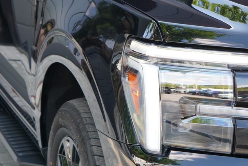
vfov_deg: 11.6
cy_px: 96
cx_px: 192
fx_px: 813
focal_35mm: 118
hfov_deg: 17.2
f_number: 5.6
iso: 2000
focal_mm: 70
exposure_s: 1/160
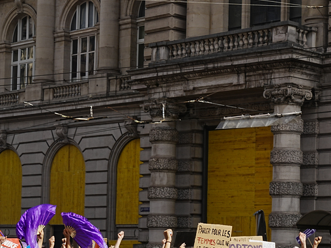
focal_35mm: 109
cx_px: 270
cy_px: 206
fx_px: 1042
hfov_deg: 17.9
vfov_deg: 13.5
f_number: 13
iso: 100
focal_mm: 48
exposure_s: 1/200
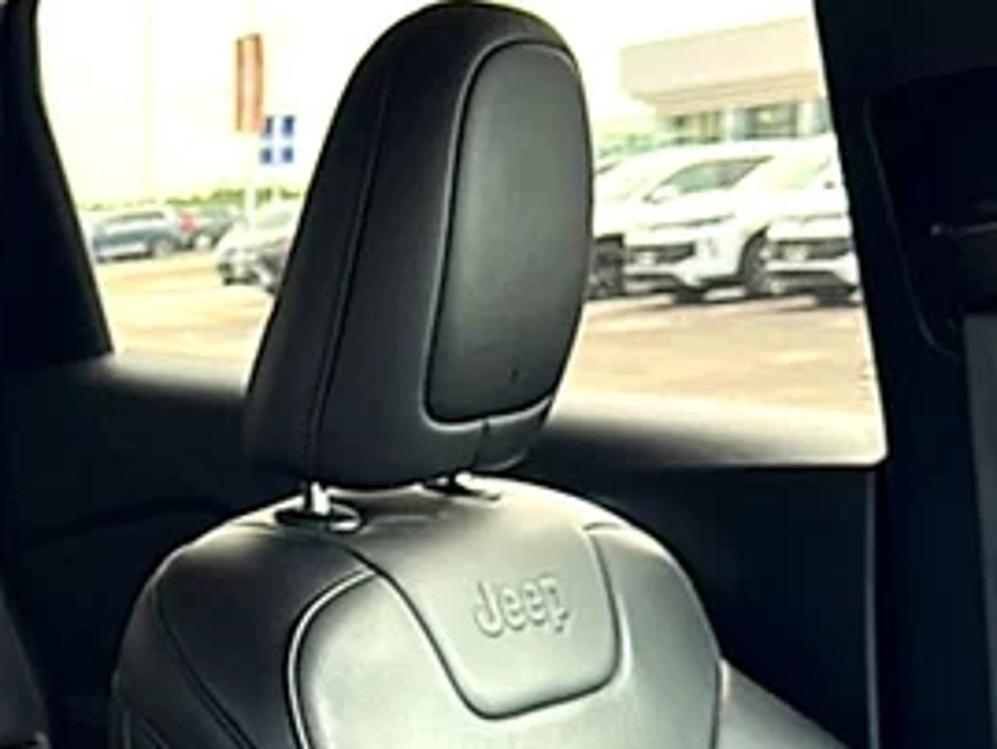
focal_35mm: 65
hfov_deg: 27.1
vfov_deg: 21.8
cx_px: -122
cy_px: 736
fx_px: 1873
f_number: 1.78
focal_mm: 6.86
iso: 80
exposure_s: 1/168
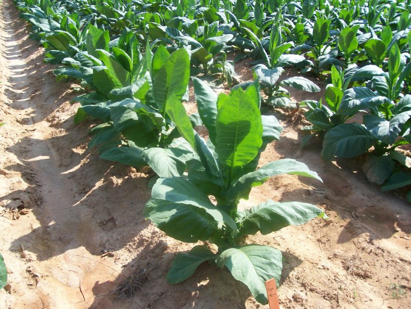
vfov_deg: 41.8
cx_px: 206
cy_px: 154
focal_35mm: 34
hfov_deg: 54.0
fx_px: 404
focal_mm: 5.6
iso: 80
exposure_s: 1/222
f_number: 5.1
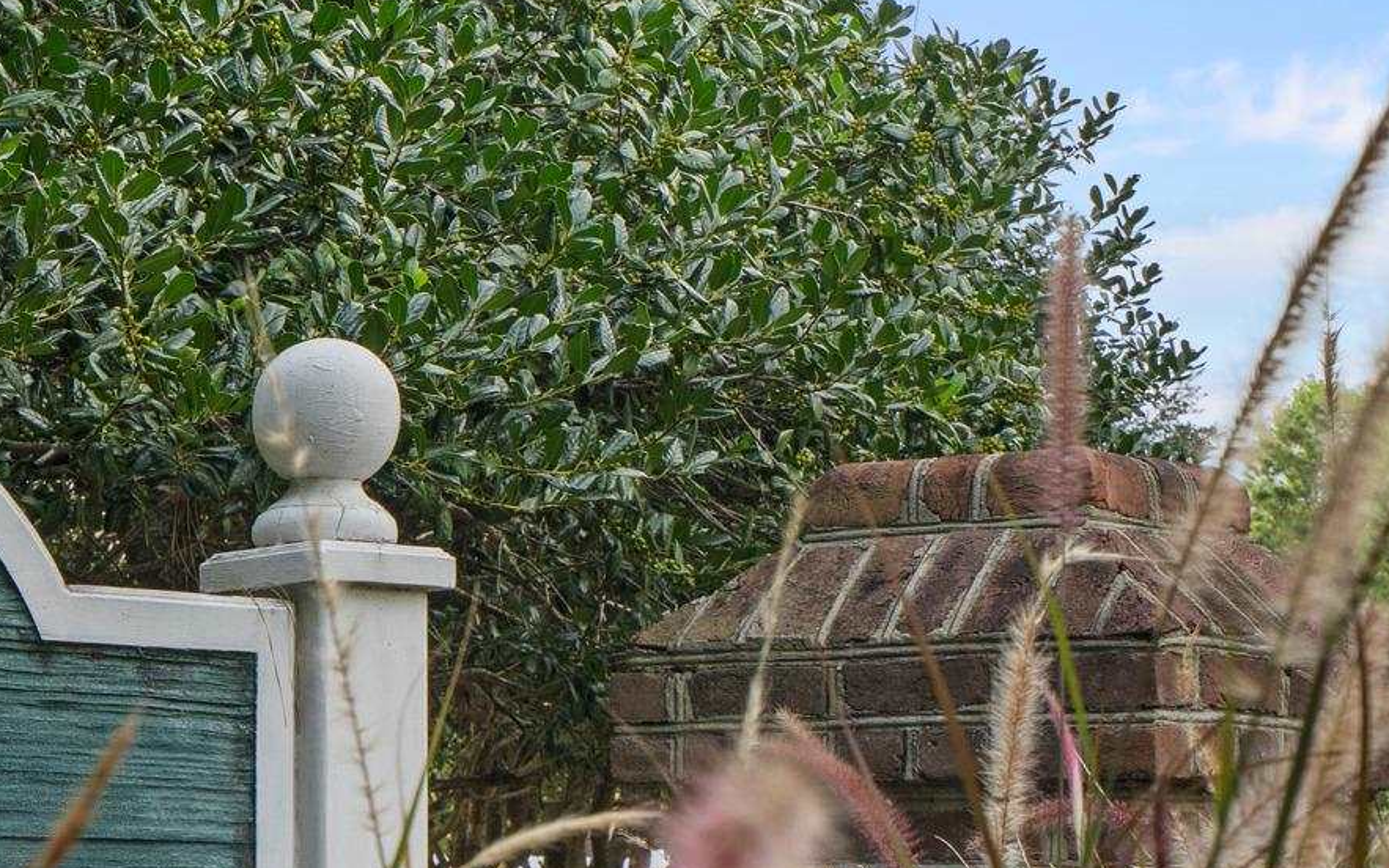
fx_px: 3824
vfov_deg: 12.9
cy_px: 765
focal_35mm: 101
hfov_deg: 19.6
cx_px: -206
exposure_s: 1/60
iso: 250
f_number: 8
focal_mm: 35
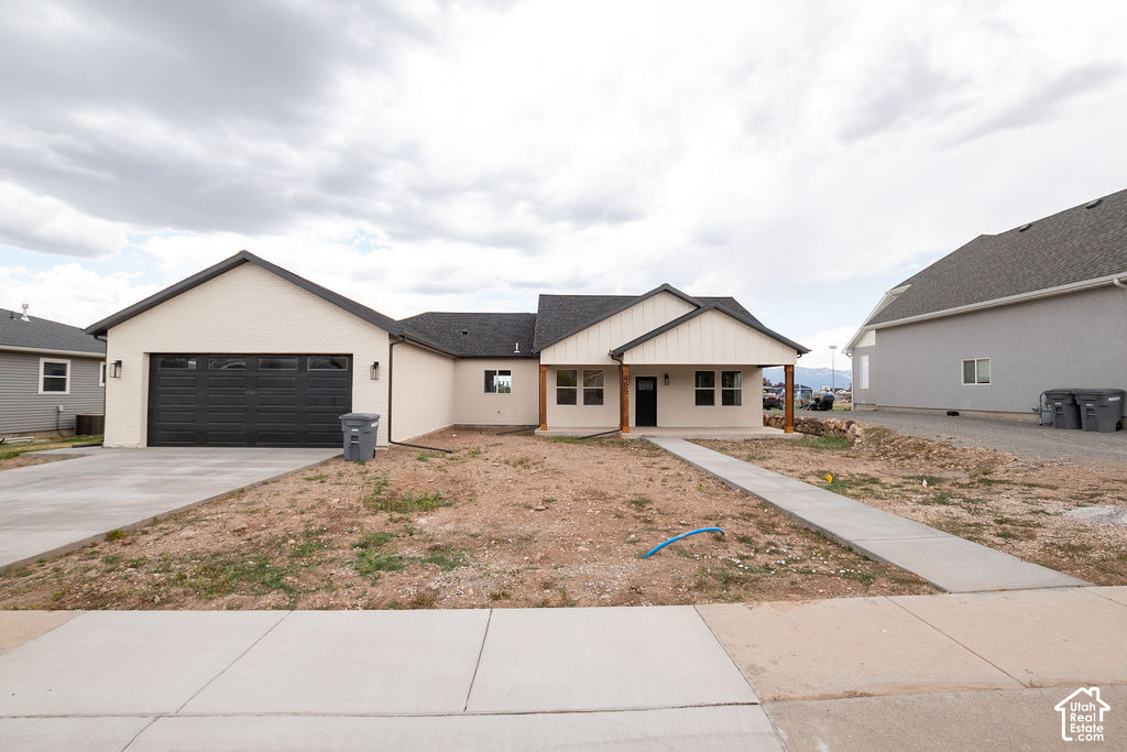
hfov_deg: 99.1
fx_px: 481
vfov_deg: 76.0
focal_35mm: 15
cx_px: 564
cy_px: 376
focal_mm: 10
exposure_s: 1/500
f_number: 5.6
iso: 400
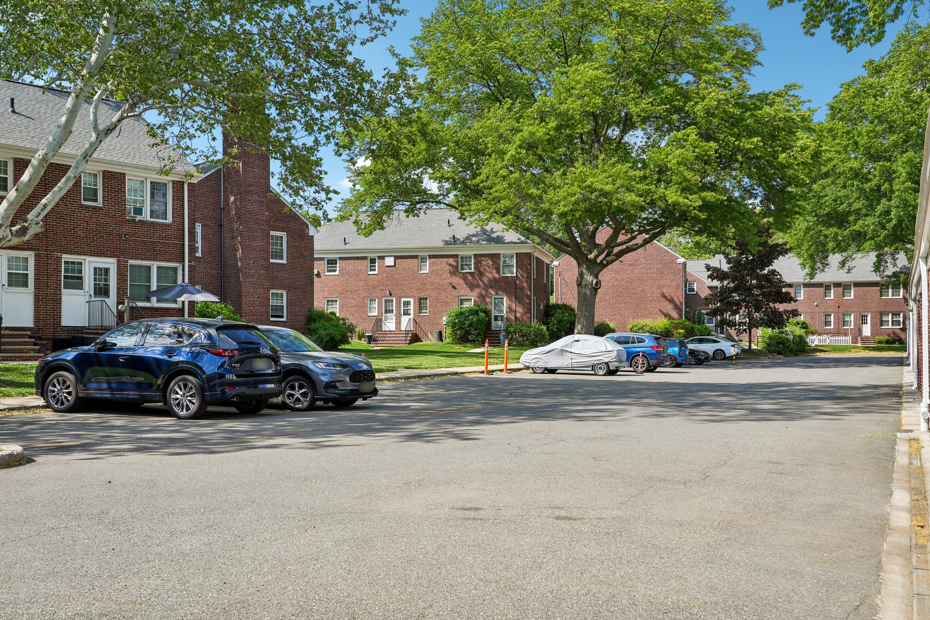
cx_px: 465
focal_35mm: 36
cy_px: 310
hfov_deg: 53.1
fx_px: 930
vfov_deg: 36.9
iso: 125
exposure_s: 1/250
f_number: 8
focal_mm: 36
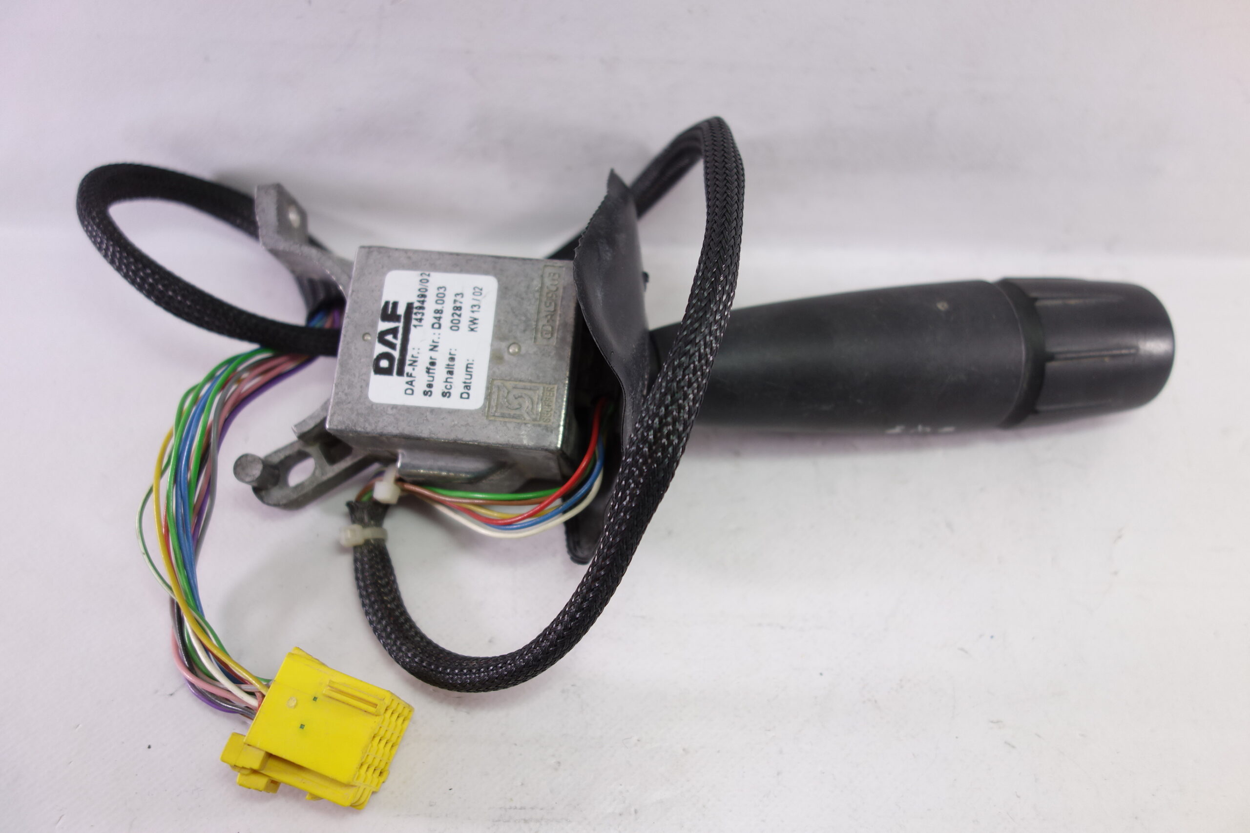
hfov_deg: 65.5
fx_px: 972
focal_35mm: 28
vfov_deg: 46.4
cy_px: 416
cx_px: 625
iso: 125
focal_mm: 10.4
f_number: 2.2
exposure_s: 1/60
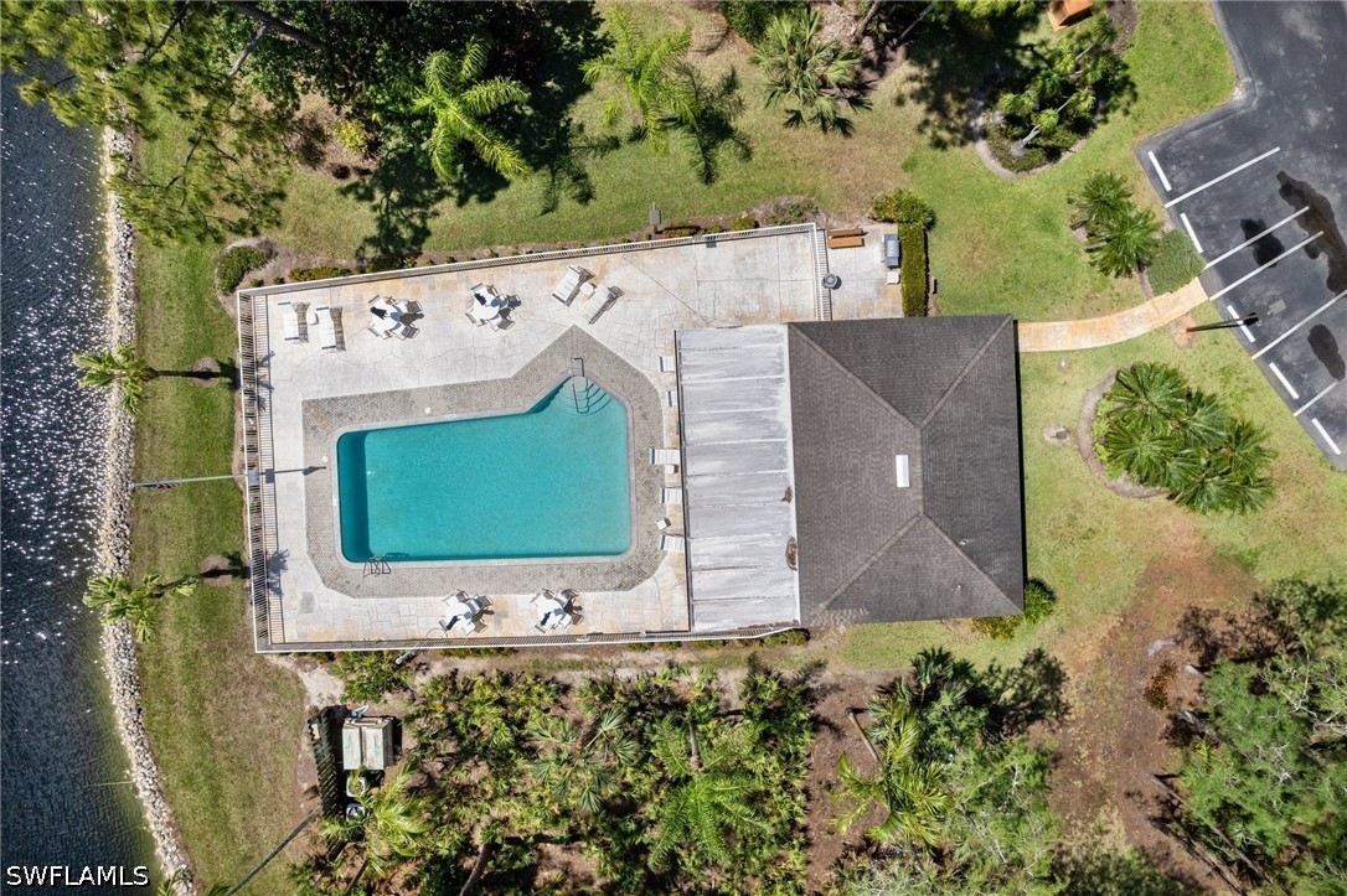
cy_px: 448
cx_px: 674
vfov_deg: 57.2
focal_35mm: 22
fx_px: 823
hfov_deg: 78.6
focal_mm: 8.38
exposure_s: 1/2500
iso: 110
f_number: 2.8
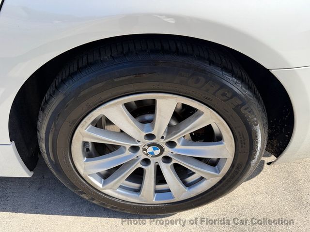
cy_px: 116
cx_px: 155
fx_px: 215
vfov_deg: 56.8
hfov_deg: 71.6
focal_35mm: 24
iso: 100
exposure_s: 1/2445
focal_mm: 6.76
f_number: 1.78
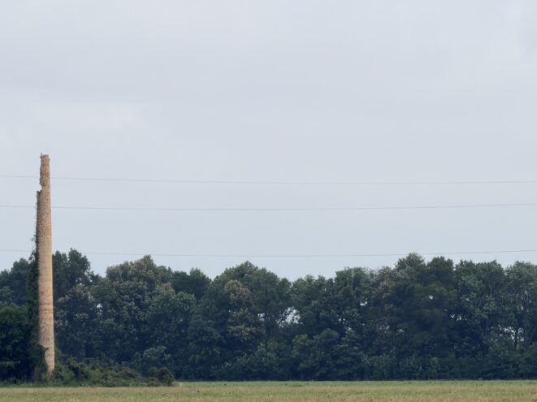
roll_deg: +0.2
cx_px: 227
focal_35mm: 310
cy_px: 307
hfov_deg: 6.4
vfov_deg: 4.8
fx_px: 4806
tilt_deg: +0.7
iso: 20
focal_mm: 16.89
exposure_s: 1/639
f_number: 2.8
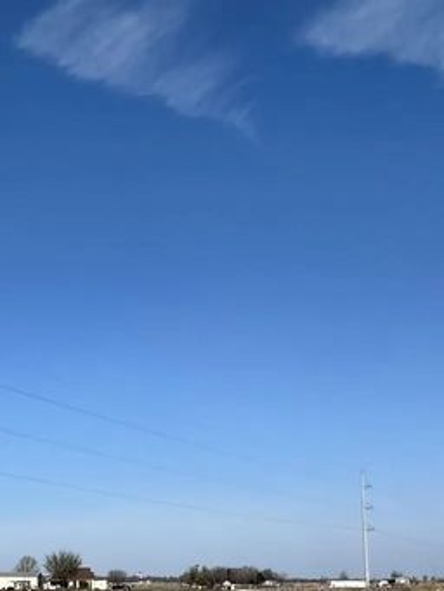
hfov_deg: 31.7
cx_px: 0
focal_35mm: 42
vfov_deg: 42.1
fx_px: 718
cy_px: 499
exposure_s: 1/3390
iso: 50
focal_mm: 2.22
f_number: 2.2
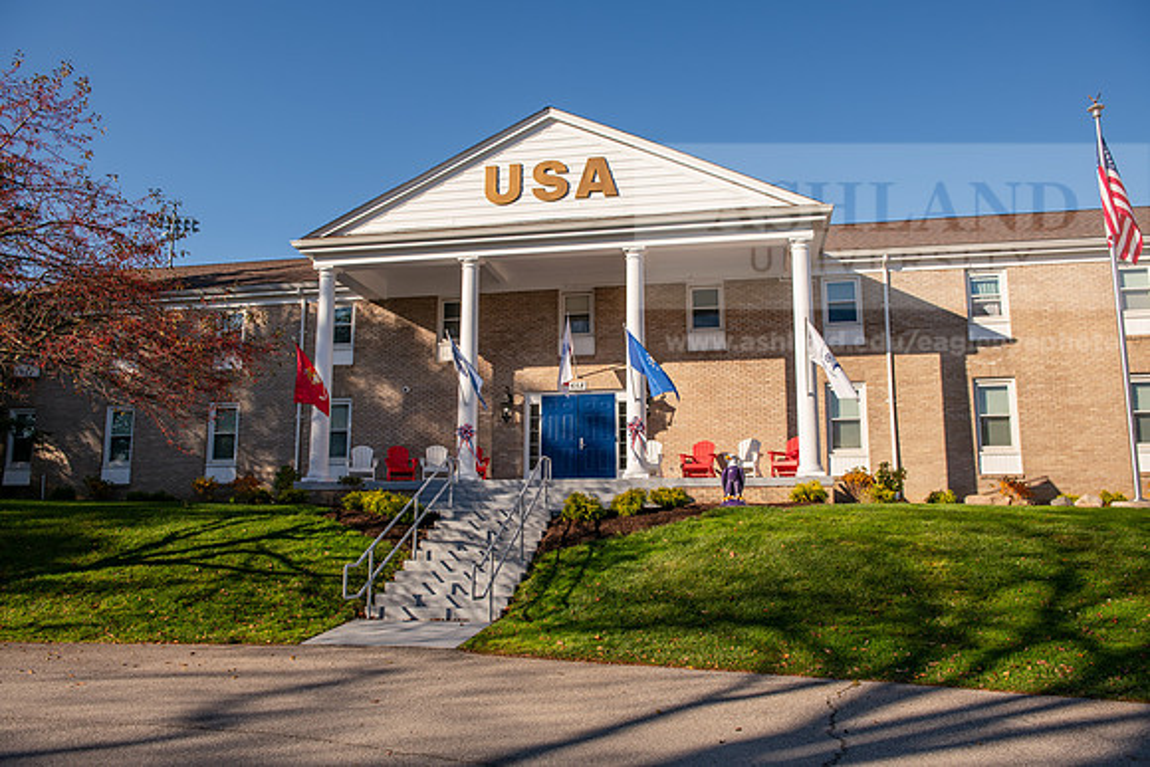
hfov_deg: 65.5
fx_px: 895
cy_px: 384
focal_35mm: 28
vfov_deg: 46.4
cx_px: 575
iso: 80
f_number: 5.6
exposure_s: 1/500
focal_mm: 28
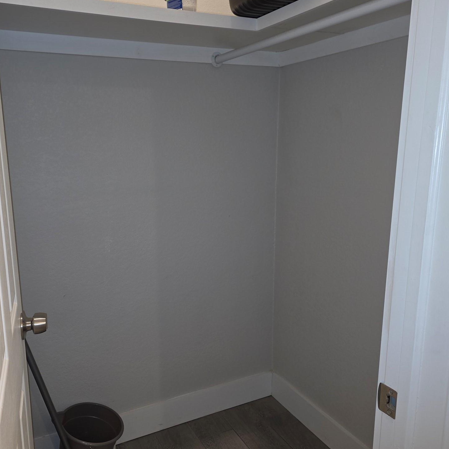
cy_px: 231
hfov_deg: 55.2
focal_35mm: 29
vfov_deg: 55.6
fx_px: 426
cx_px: 179
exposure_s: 1/60
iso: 80
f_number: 1.7
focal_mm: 6.25
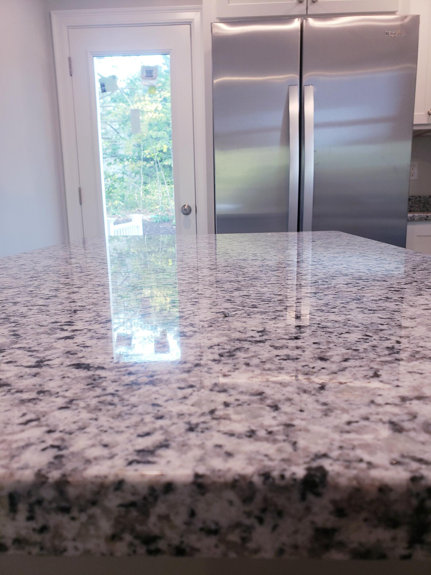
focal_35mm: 26
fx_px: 432
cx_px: 216
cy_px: 288
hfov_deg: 53.1
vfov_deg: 67.3
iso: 160
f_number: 2.4
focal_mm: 4.3
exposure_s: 1/60
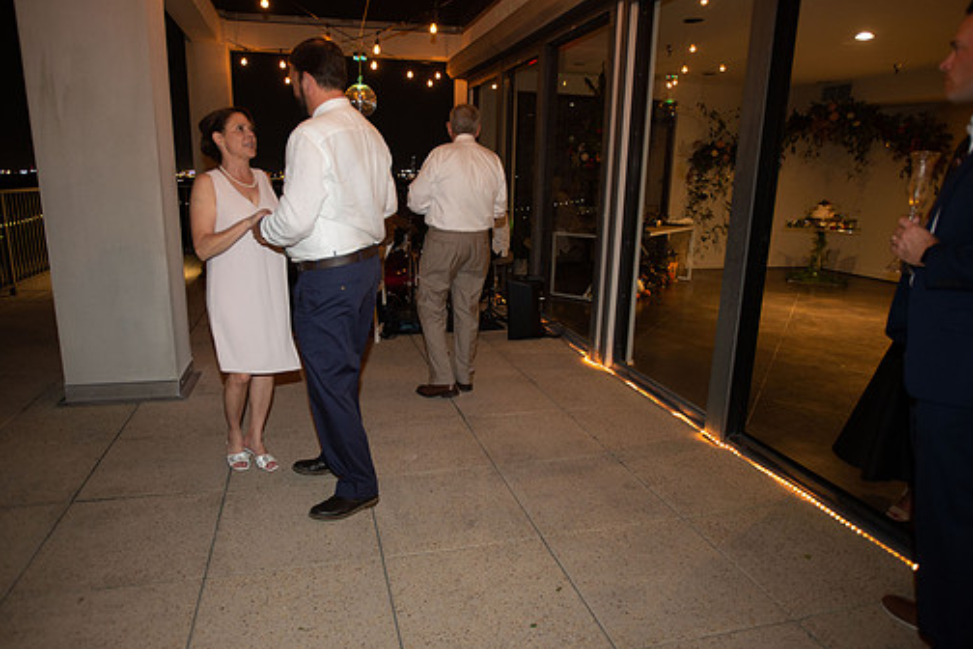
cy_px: 323
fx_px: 622
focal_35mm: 23
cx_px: 450
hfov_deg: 76.0
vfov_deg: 55.1
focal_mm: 20
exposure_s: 1/50
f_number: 2.8
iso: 1600
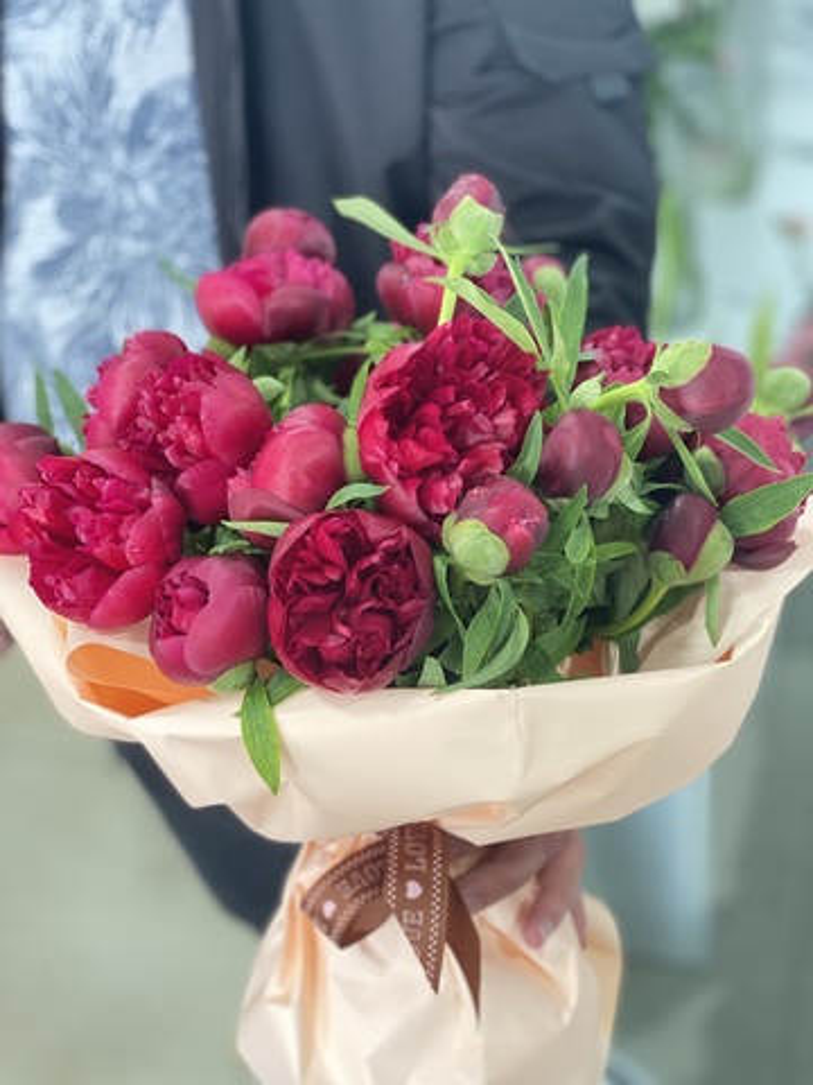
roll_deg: +5.1
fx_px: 1628
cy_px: 542
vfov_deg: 36.8
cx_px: 406
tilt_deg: -29.8
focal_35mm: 52
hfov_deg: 28.0
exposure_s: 1/80
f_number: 2
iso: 250
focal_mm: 6
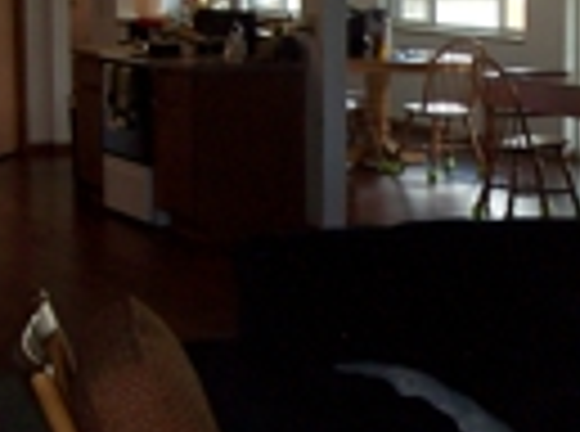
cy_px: 162
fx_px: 1871
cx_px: 486
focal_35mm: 112
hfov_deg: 17.4
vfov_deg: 13.1
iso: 80
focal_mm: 6
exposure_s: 1/64
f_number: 2.7
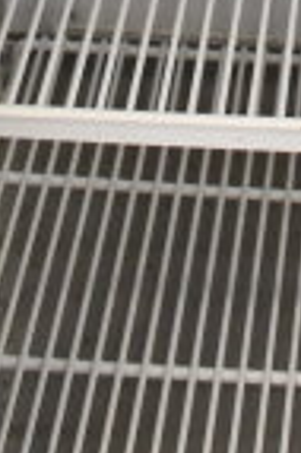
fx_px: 2175
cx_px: 482
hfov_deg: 7.7
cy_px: -600
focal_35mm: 173
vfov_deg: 10.4
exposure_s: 1/30
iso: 560
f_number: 3.5
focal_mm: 18
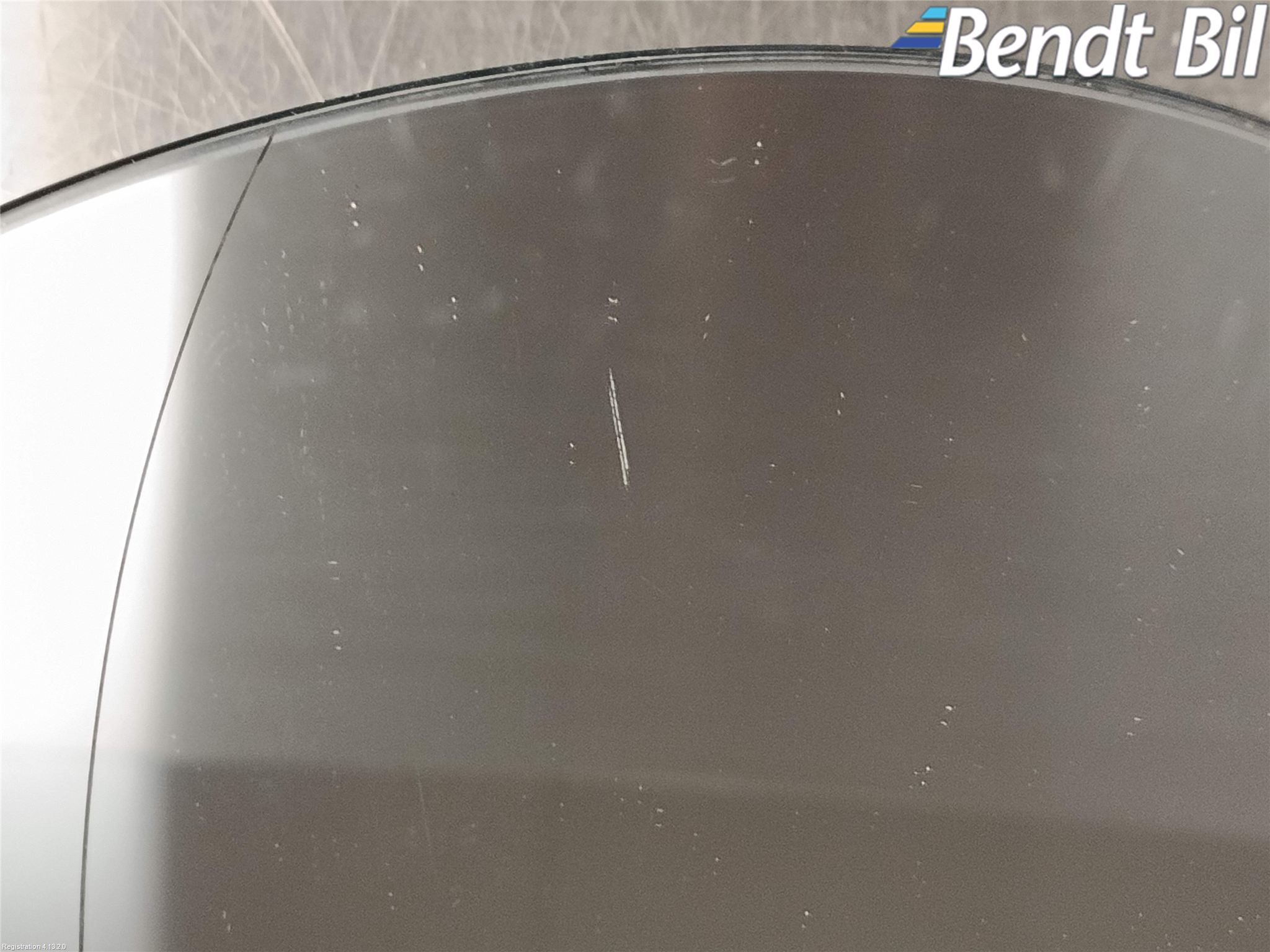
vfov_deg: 20.4
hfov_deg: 27.0
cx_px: 635
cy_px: 476
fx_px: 2642
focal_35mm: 72
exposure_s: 1/25
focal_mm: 5.24
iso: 1151
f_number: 1.7
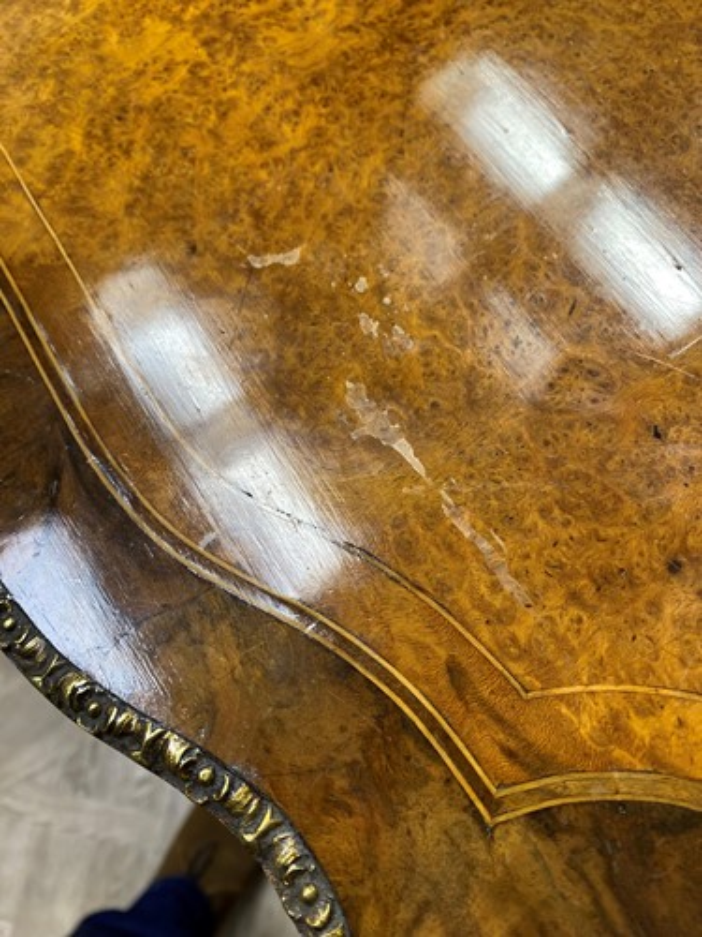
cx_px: 351
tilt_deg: -68.0
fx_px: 676
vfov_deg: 69.4
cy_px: 468
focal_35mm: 25
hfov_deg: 54.9
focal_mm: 4.25
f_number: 1.8
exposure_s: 1/100
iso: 64
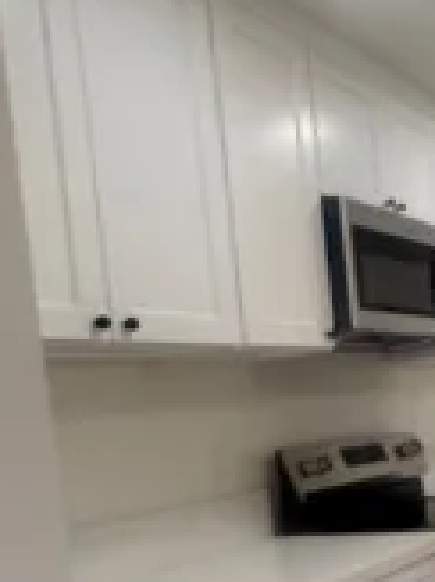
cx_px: 553
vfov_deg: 38.7
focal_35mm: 48
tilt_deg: -1.1
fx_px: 805
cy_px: 432
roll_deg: +4.1
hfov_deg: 26.1
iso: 160
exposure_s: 1/120
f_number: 2.2
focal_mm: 2.22
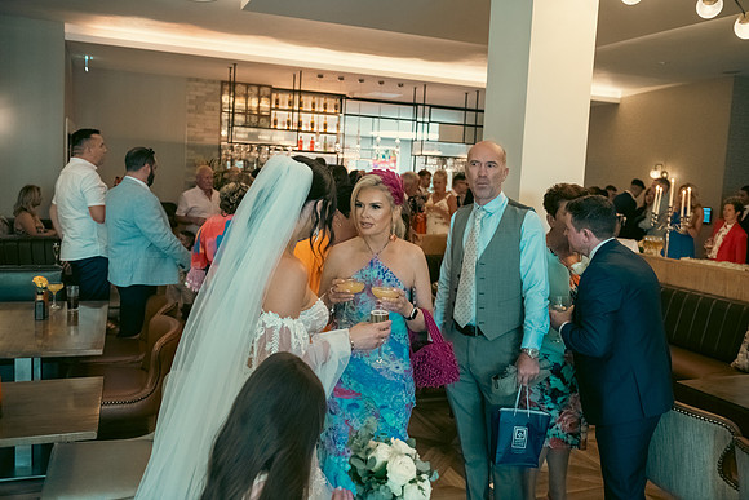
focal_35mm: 32
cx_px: 374
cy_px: 250
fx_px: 666
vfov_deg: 41.1
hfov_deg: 58.7
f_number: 3.5
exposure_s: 1/160
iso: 2000
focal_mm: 32
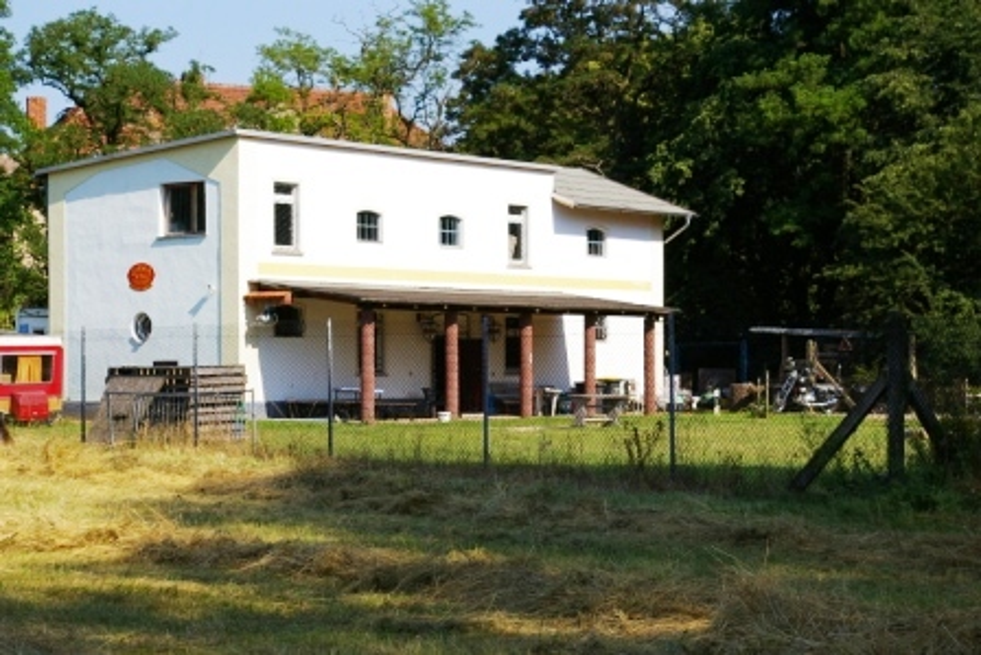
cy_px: 328
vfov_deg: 16.6
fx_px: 2249
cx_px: 490
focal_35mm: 82
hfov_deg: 24.6
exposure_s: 1/350
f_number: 9.5
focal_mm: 55
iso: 200
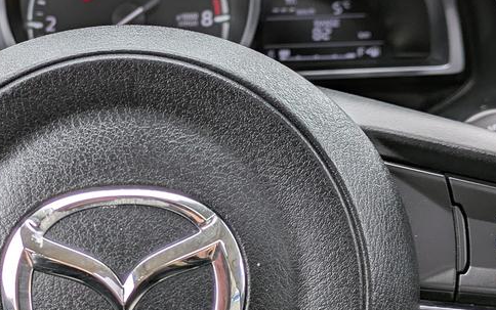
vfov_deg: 18.6
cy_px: 145
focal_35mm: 70
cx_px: 149
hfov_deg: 29.1
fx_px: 947
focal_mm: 5.43
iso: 46
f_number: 1.89
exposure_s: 1/146
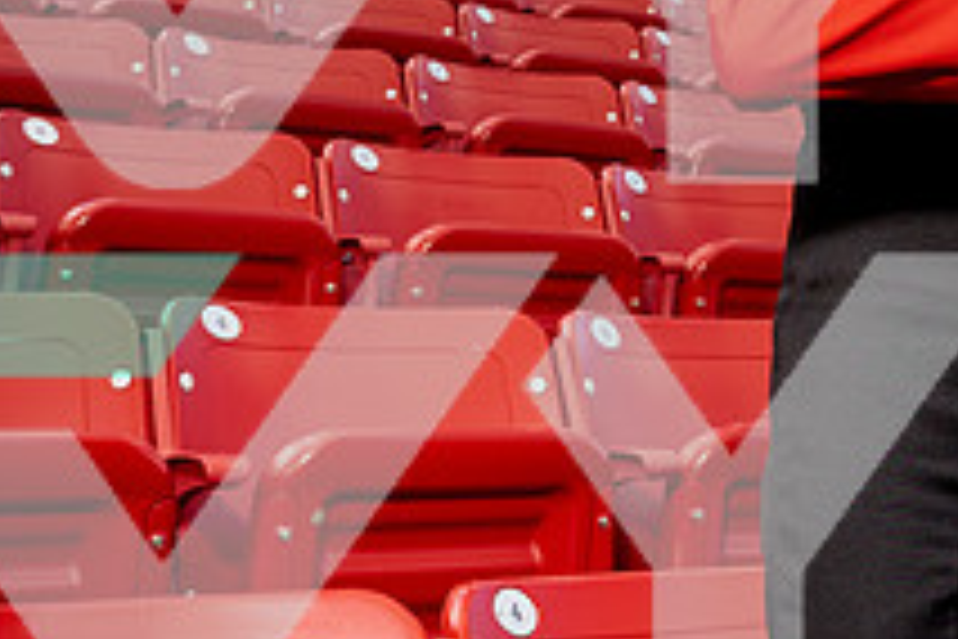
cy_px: -52
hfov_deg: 24.6
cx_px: 931
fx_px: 2102
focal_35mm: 79
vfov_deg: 16.8
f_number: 5
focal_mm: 29
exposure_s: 1/250
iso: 100
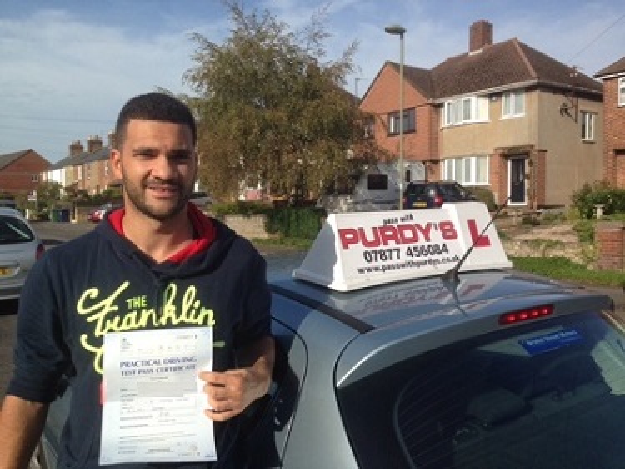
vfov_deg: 42.9
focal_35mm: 33
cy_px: 234
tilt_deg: -1.8
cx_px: 312
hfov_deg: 55.4
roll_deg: +1.1
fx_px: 596
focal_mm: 4.12
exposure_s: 1/1427
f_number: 2.4
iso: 50
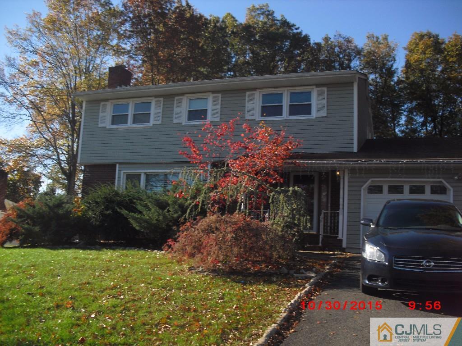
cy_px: 173
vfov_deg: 39.7
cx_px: 231
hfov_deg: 51.4
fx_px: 480
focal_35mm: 36
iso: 64
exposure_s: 1/100
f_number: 7.8
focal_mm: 6.3
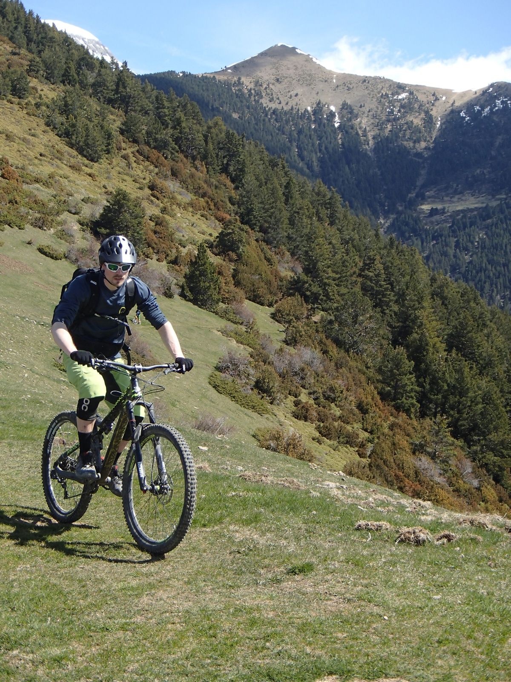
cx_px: 256
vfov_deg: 34.3
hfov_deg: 26.1
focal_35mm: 56
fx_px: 1102
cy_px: 341
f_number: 5.1
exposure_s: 1/400
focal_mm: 10
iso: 100
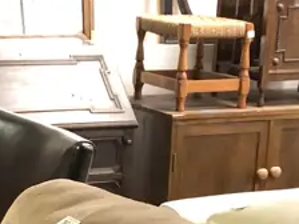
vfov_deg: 10.4
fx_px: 1106
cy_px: 481
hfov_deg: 15.4
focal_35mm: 128
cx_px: 88
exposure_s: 1/9
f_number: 1.8
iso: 100
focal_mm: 3.99
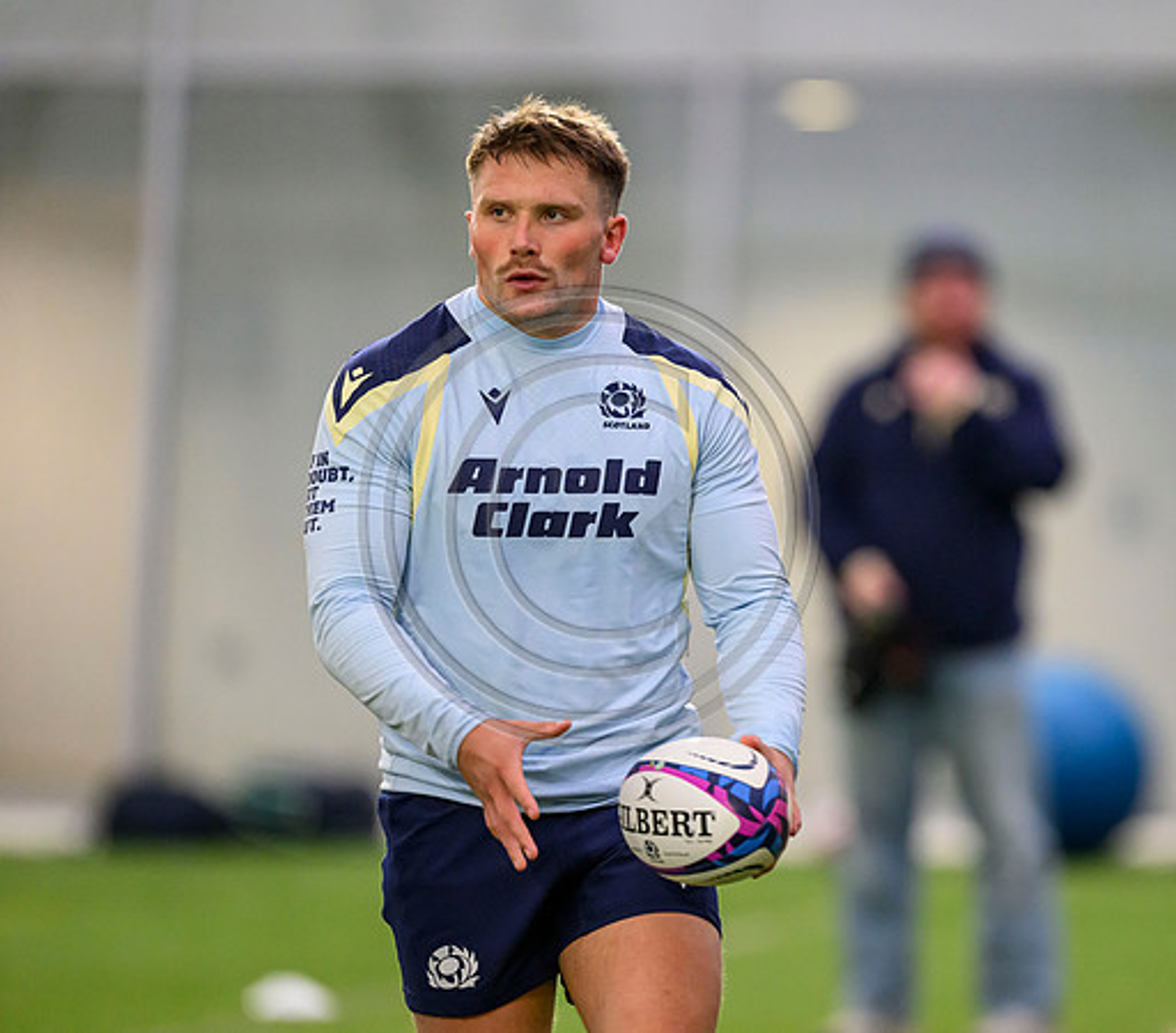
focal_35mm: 489
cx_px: 781
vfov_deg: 3.3
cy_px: 512
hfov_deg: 3.8
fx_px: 17693
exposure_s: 1/1250
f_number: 3.2
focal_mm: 400
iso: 6400
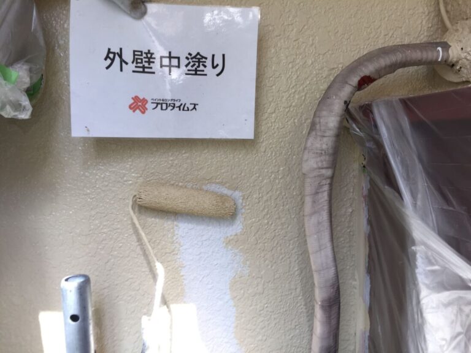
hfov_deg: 61.7
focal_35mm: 29
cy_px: 176
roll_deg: +0.5
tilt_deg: -6.7
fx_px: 395
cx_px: 236
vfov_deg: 48.2
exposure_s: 1/120
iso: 32
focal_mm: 4.15
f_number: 2.2
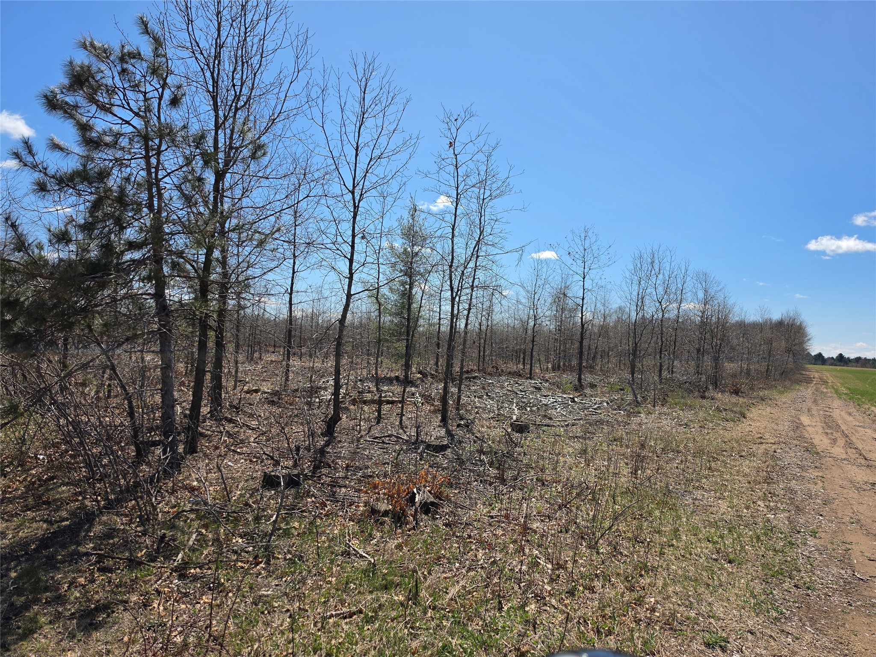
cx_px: 438
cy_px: 328
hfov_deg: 73.9
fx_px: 582
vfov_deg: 58.9
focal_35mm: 23
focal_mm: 6.5
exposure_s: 1/7939
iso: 64
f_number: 1.4
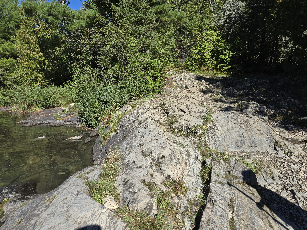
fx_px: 213
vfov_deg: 56.8
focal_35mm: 24
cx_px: 156
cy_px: 116
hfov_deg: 71.6
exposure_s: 1/1829
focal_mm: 5.4
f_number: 1.8
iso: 25
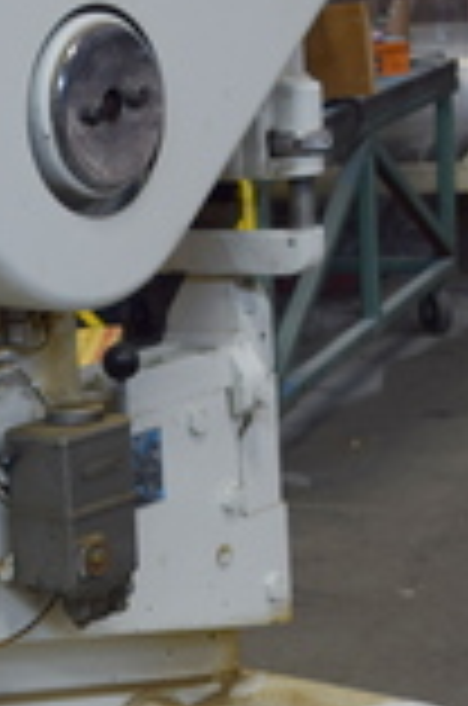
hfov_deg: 11.6
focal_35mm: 115
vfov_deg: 17.6
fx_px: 2252
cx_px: -137
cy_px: 589
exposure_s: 1/80
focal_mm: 24
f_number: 4.5
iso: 400
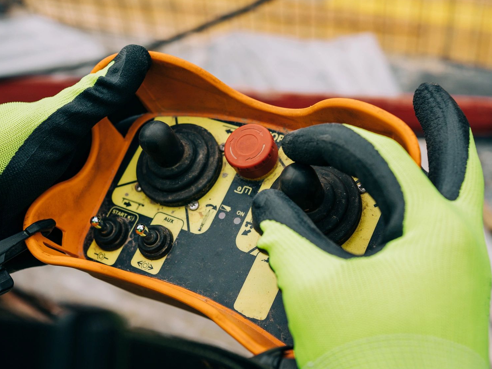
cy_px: 179
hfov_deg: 39.6
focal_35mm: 48
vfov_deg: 30.3
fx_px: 682
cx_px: 263
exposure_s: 1/320
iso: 200
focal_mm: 35
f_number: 4.5
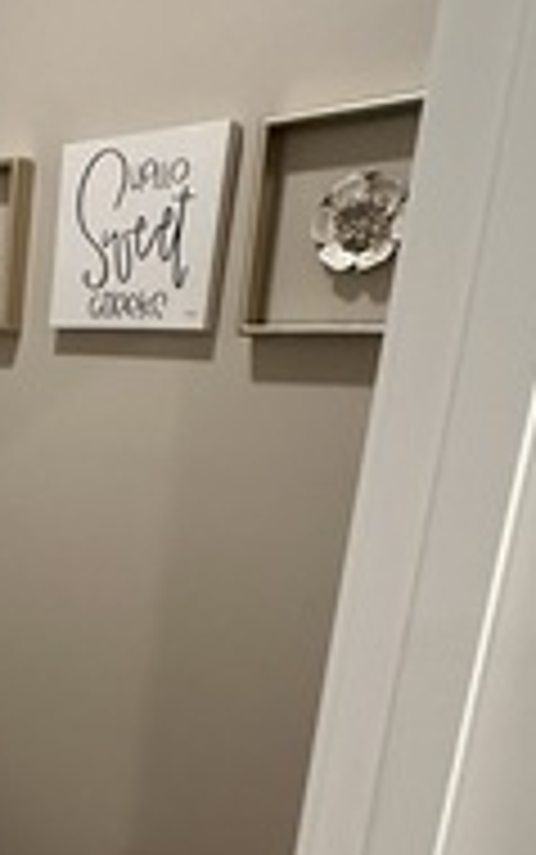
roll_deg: -2.2
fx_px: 910
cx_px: -119
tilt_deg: -15.4
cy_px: 580
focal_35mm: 39
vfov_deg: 49.4
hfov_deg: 28.3
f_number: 2.2
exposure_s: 1/60
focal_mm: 2.22
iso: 500
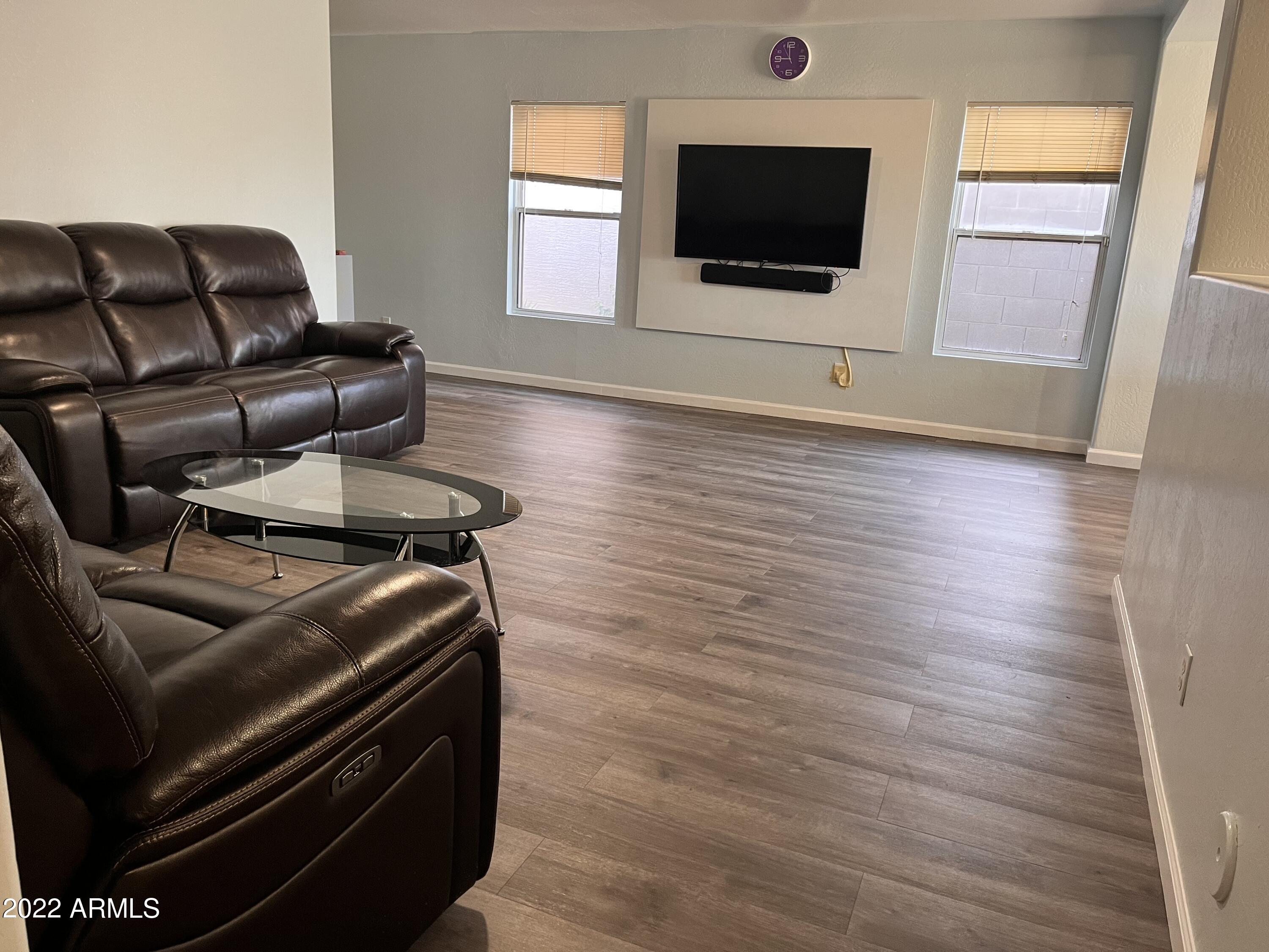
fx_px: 953
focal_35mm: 26
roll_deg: -3.4
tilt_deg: -15.8
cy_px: 476
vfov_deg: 53.1
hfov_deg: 67.3
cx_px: 634
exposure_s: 1/60
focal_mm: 5.1
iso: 160
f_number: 1.6
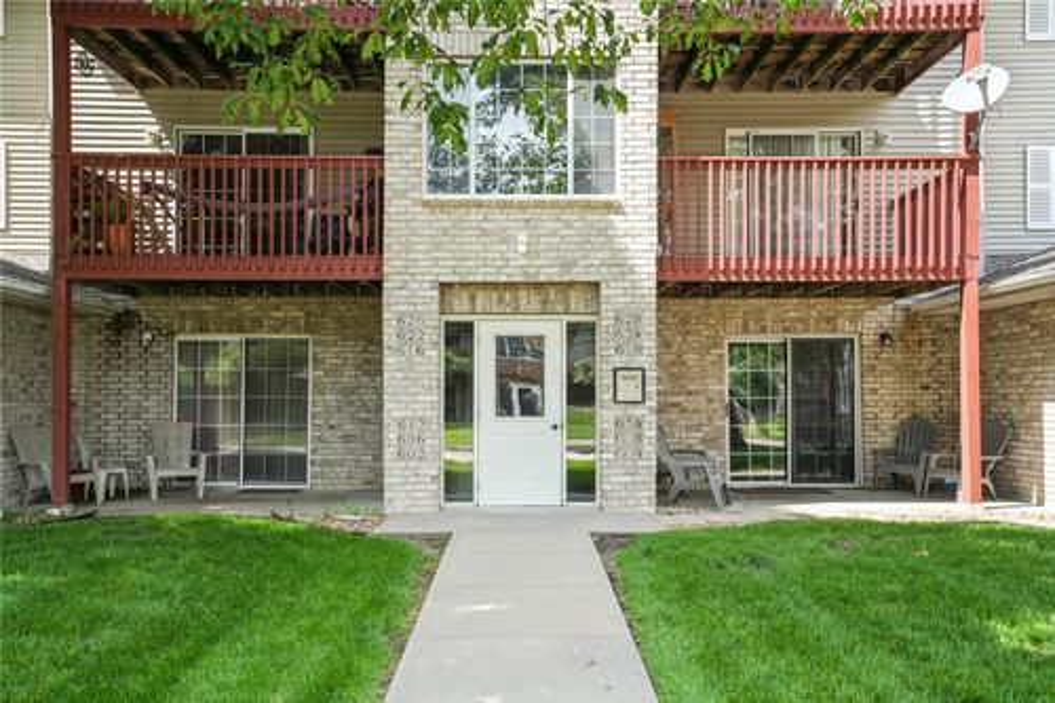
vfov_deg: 37.8
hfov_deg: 54.5
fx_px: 1025
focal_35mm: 35
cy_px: 352
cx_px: 528
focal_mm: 35
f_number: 9
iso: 400
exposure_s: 1/125
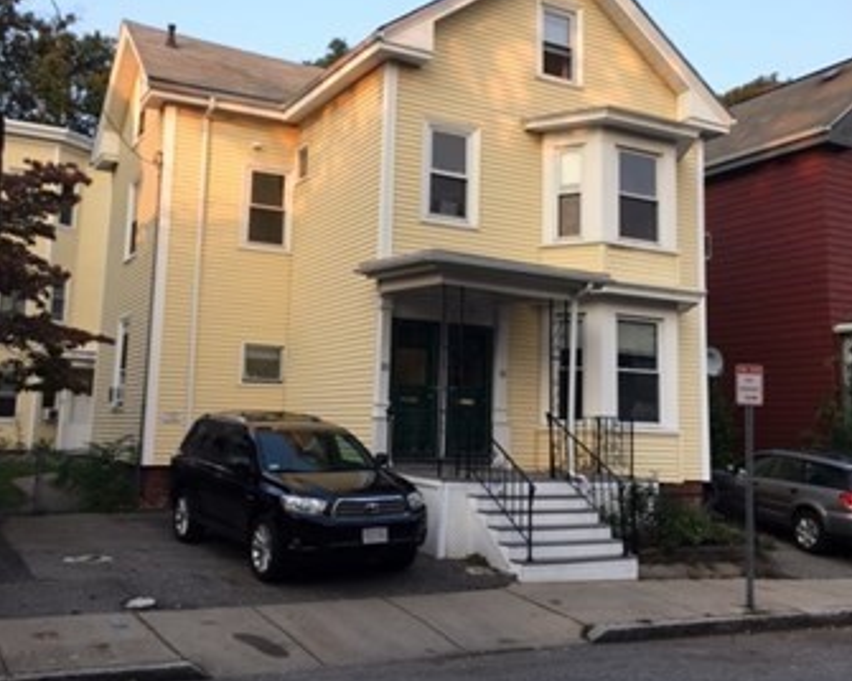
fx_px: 958
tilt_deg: +9.9
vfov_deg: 39.1
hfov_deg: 47.9
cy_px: 287
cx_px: 427
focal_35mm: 38
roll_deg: -2.4
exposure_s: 1/120
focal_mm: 4.15
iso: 25
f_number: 2.2
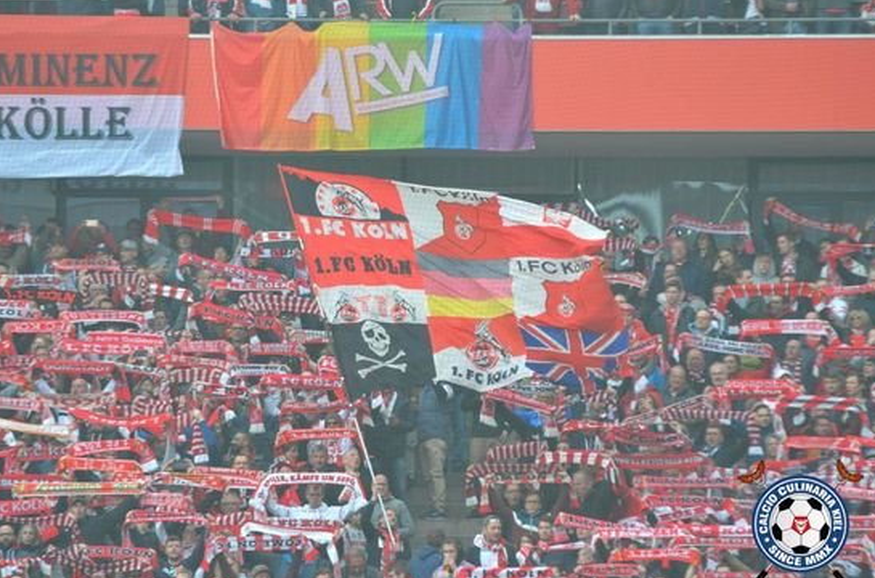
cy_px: 298
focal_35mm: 314
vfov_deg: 4.3
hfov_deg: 6.6
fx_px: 7610
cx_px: 430
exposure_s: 1/1000
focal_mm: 200
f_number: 4
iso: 400
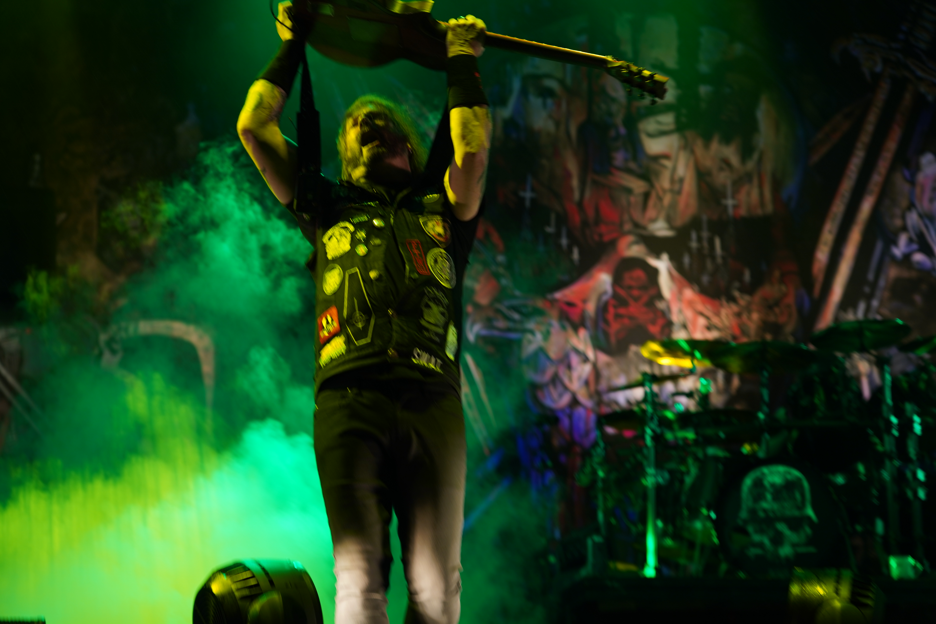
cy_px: 312
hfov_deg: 26.3
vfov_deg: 17.7
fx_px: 2002
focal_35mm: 77
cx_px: 468
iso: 200
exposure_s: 1/80
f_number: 4
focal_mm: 77
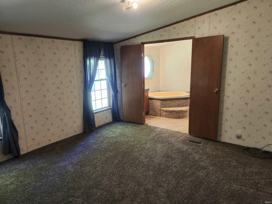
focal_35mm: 23
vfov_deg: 58.9
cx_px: 136
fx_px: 181
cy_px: 102
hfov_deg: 73.9
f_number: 1.8
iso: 800
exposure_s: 1/120
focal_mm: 5.54
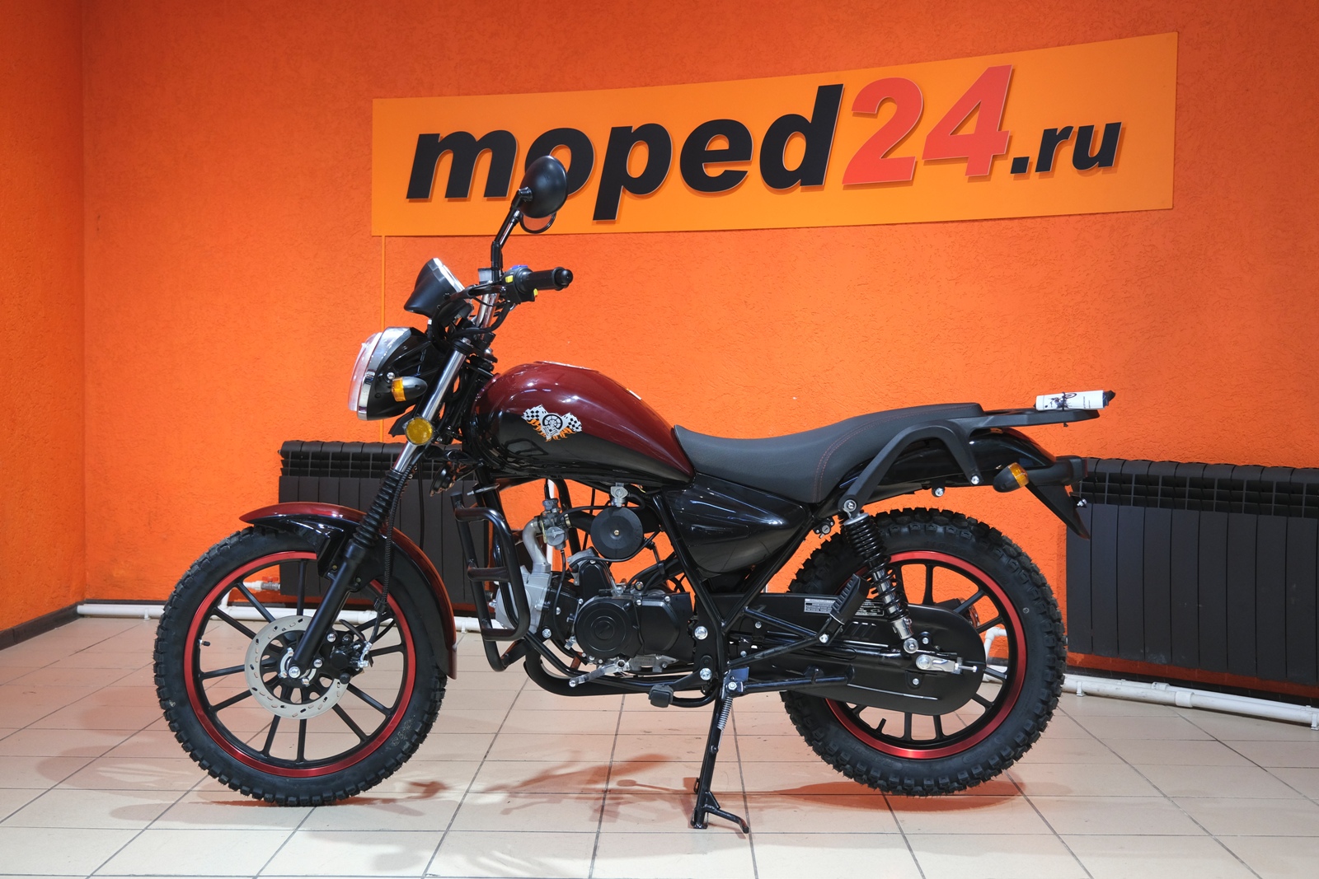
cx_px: 660
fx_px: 1502
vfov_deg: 32.6
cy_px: 440
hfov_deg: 47.4
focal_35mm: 41
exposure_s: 1/60
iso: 1000
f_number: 4
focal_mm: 27.5
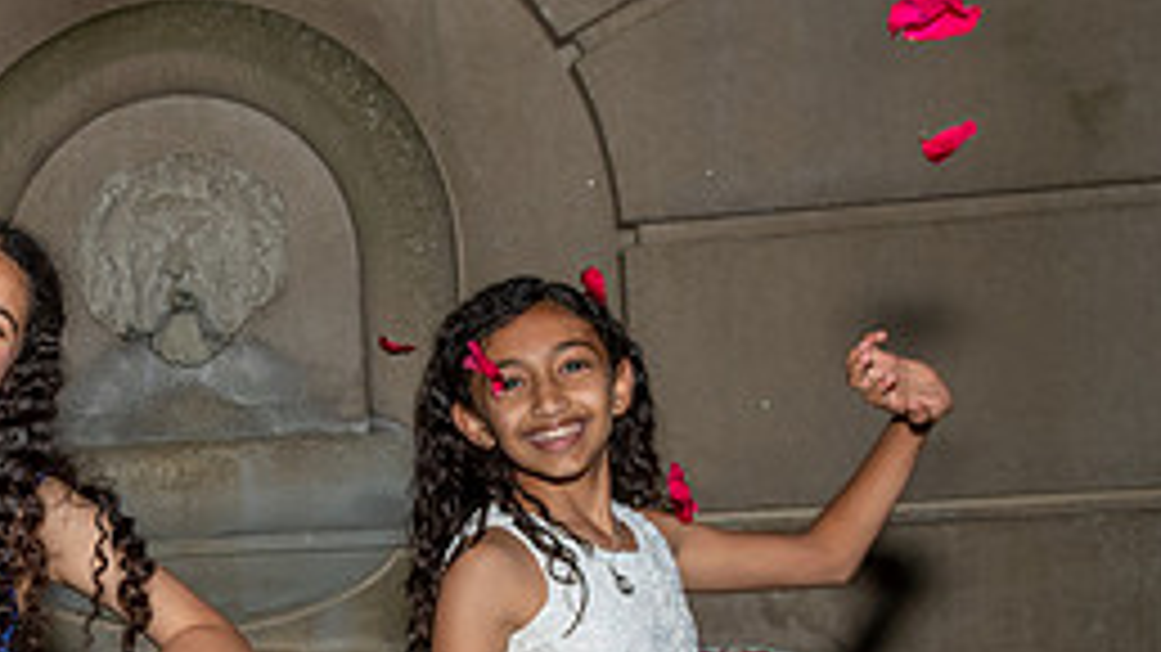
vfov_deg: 17.1
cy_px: 535
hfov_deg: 27.8
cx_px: -83
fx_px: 2155
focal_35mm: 70
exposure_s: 1/250
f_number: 5.6
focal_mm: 17
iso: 500
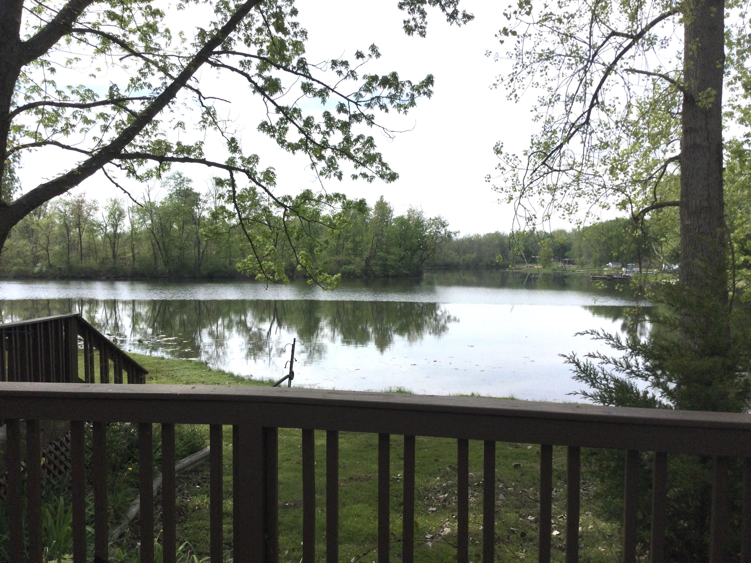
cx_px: 376
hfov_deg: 58.4
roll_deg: +0.6
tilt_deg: -3.2
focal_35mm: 31
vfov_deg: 45.4
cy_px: 282
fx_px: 673
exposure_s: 1/1988
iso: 25
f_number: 2.4
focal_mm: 3.3
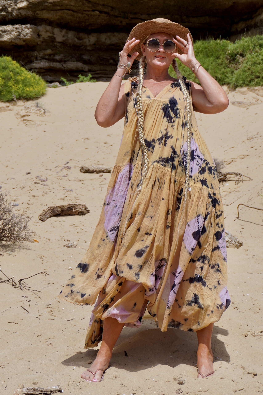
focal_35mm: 57
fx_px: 624
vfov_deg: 35.1
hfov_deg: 23.8
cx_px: 132
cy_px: 198
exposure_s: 1/1000
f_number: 5.6
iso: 100
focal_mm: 38
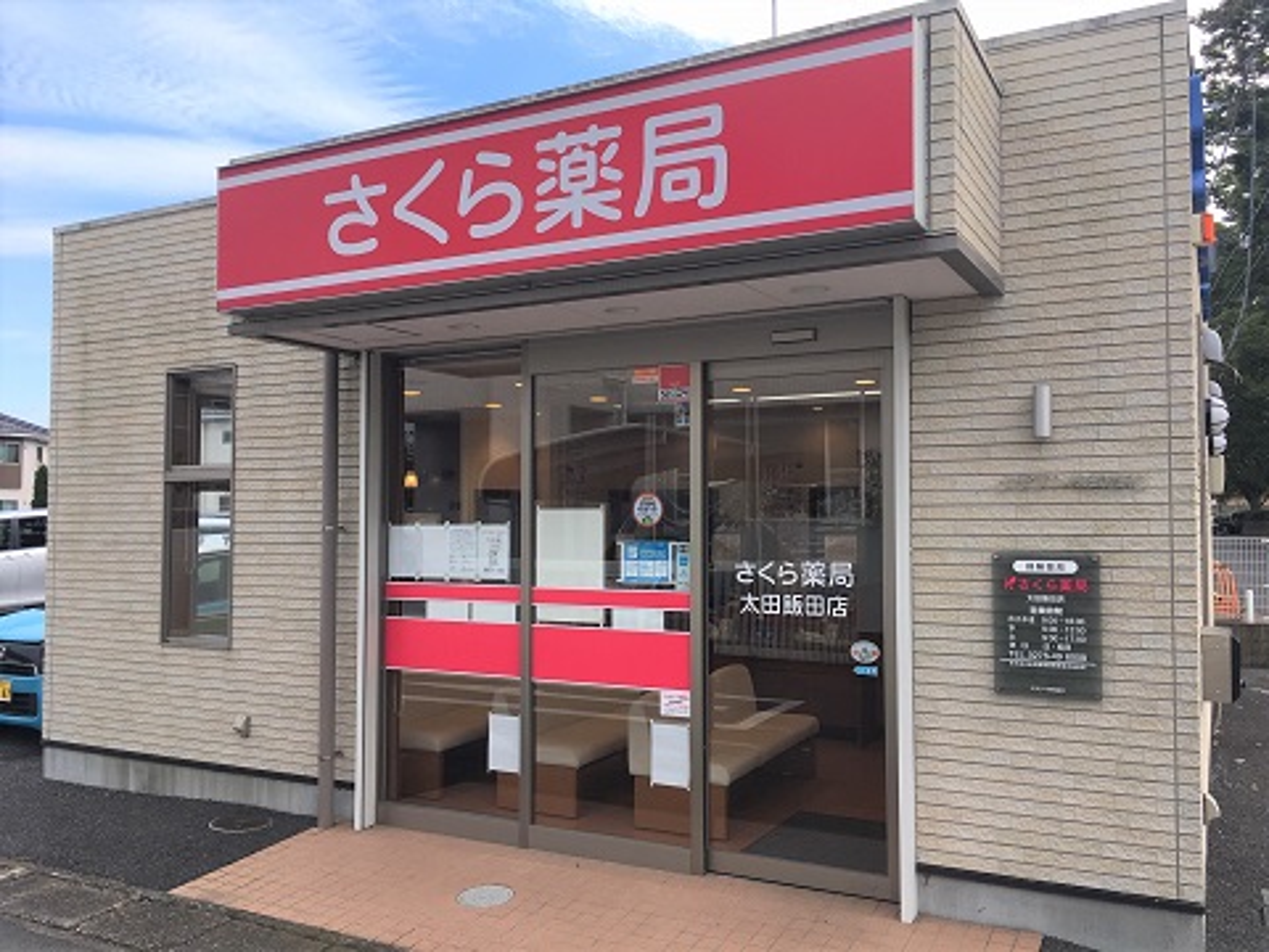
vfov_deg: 48.2
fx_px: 1063
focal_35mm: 29
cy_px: 476
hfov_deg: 61.7
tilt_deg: +2.6
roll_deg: +0.0
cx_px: 634
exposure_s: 1/801
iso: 25
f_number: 2.2
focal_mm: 4.15
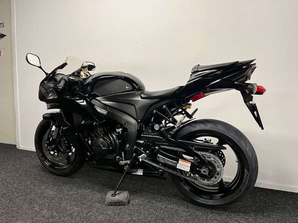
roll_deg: -0.5
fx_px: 224
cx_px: 149
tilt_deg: -5.0
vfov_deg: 53.1
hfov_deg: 67.3
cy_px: 112
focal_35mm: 26
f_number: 1.6
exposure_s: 1/50
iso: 100
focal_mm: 5.1
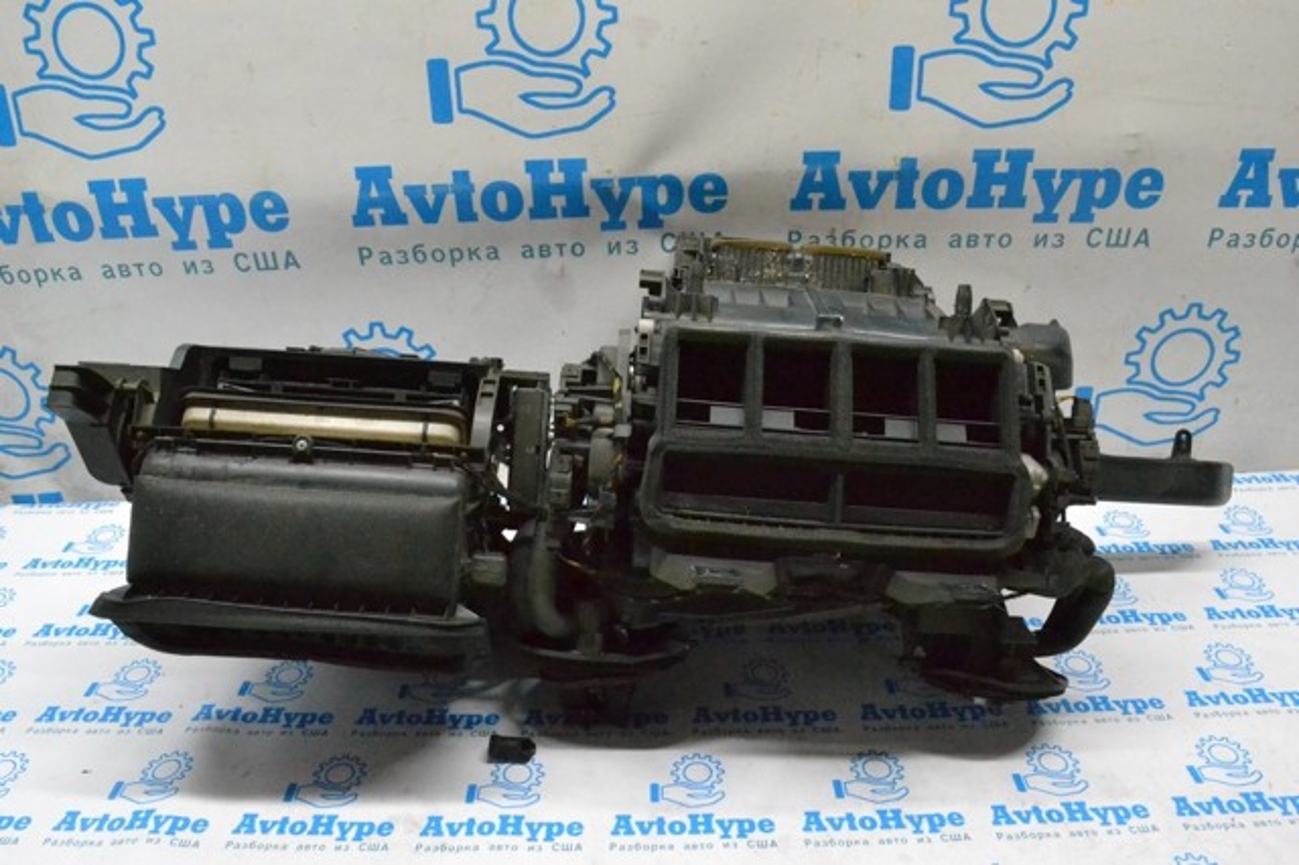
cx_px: 650
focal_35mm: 27
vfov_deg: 47.9
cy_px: 432
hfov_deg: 67.4
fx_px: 974
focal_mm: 18
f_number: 11
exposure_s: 1/160
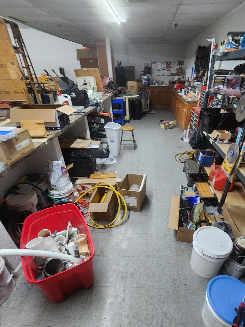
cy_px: 191
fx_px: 160
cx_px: 146
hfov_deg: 73.9
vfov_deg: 90.2
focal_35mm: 17
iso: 320
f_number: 2.2
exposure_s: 1/40
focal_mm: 2.2
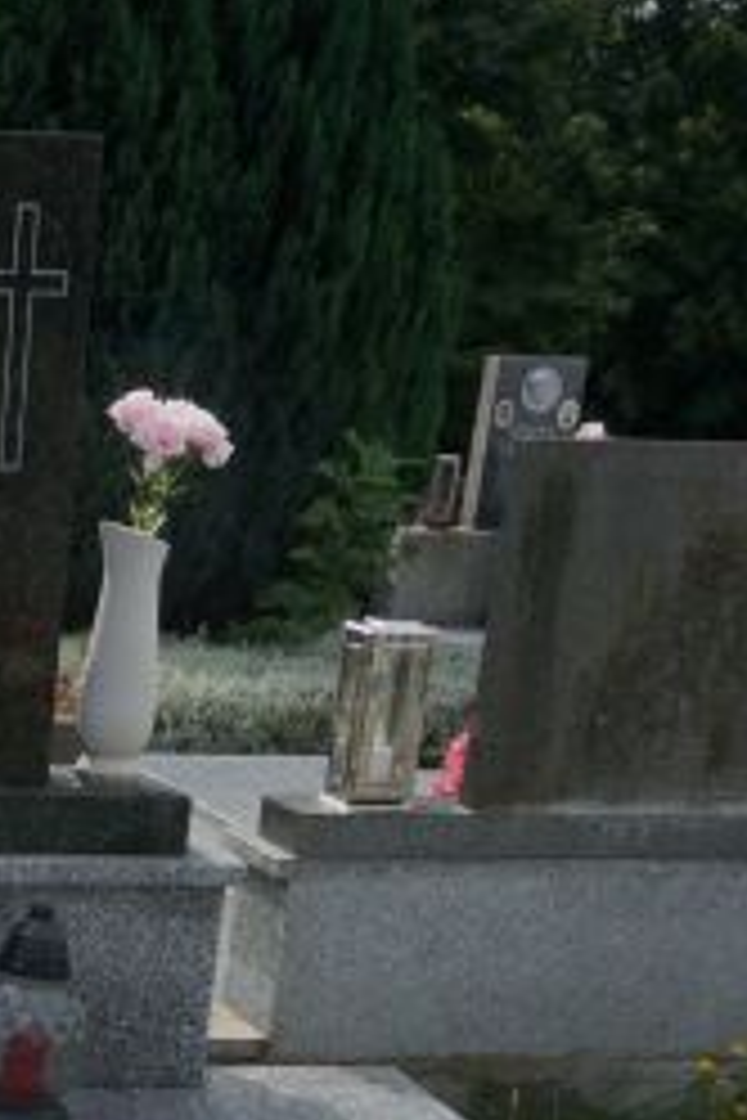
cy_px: 1628
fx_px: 2396
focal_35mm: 77
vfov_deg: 22.2
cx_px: -356
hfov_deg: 16.3
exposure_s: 1/250
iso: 100
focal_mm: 16
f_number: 11
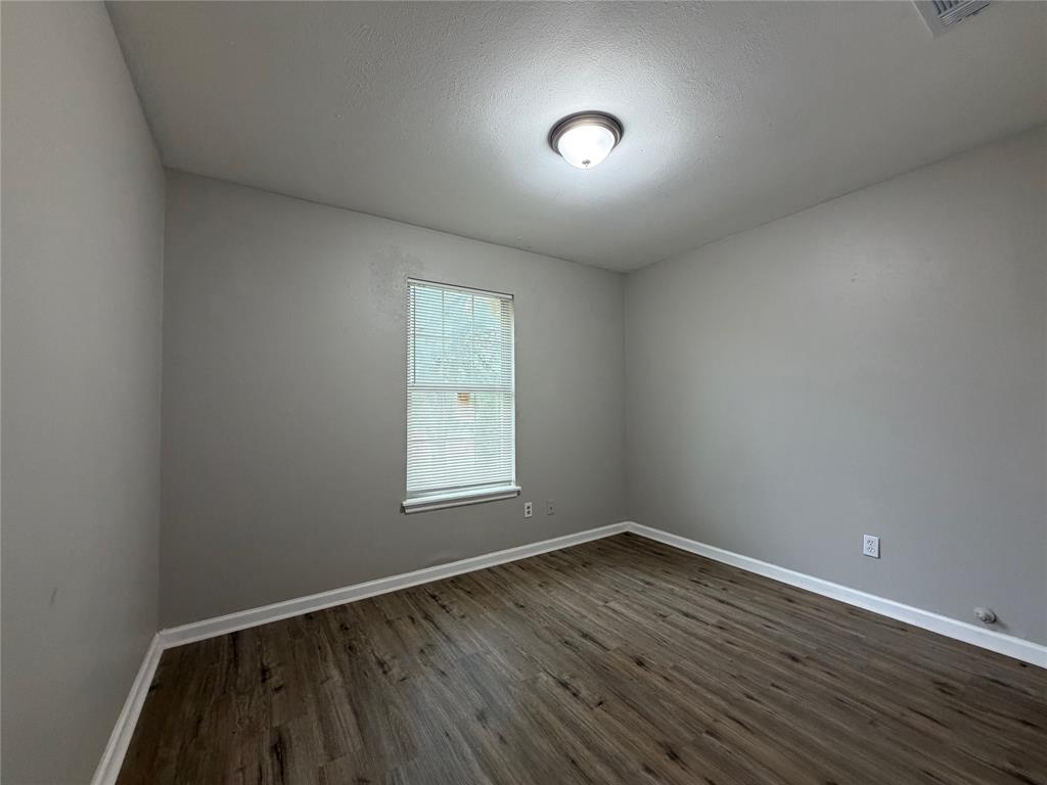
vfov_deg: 85.7
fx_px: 423
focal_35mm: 14
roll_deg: -0.4
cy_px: 392
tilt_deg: +2.3
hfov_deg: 102.1
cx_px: 524
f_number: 2.2
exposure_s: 1/120
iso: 320
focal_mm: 2.22
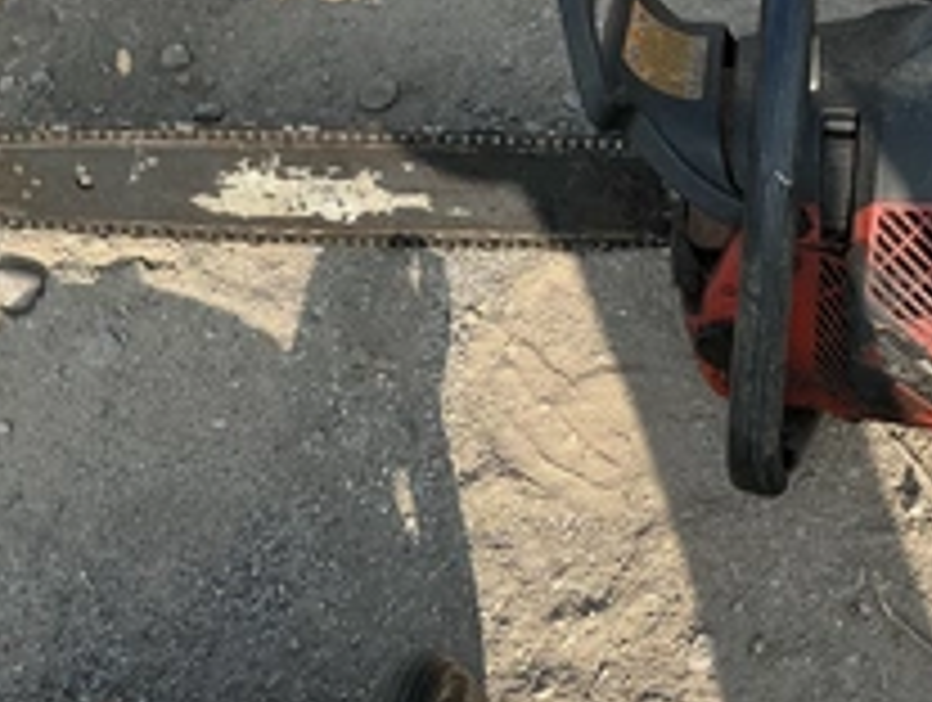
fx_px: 1456
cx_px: 711
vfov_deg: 26.7
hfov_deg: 34.6
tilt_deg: -57.9
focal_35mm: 54
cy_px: 162
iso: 25
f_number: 1.8
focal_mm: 3
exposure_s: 1/869
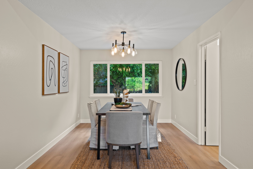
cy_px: 84
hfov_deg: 73.7
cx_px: 126
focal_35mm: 24
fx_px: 169
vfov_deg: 53.1
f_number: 8
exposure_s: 1/1.67
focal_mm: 24
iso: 100
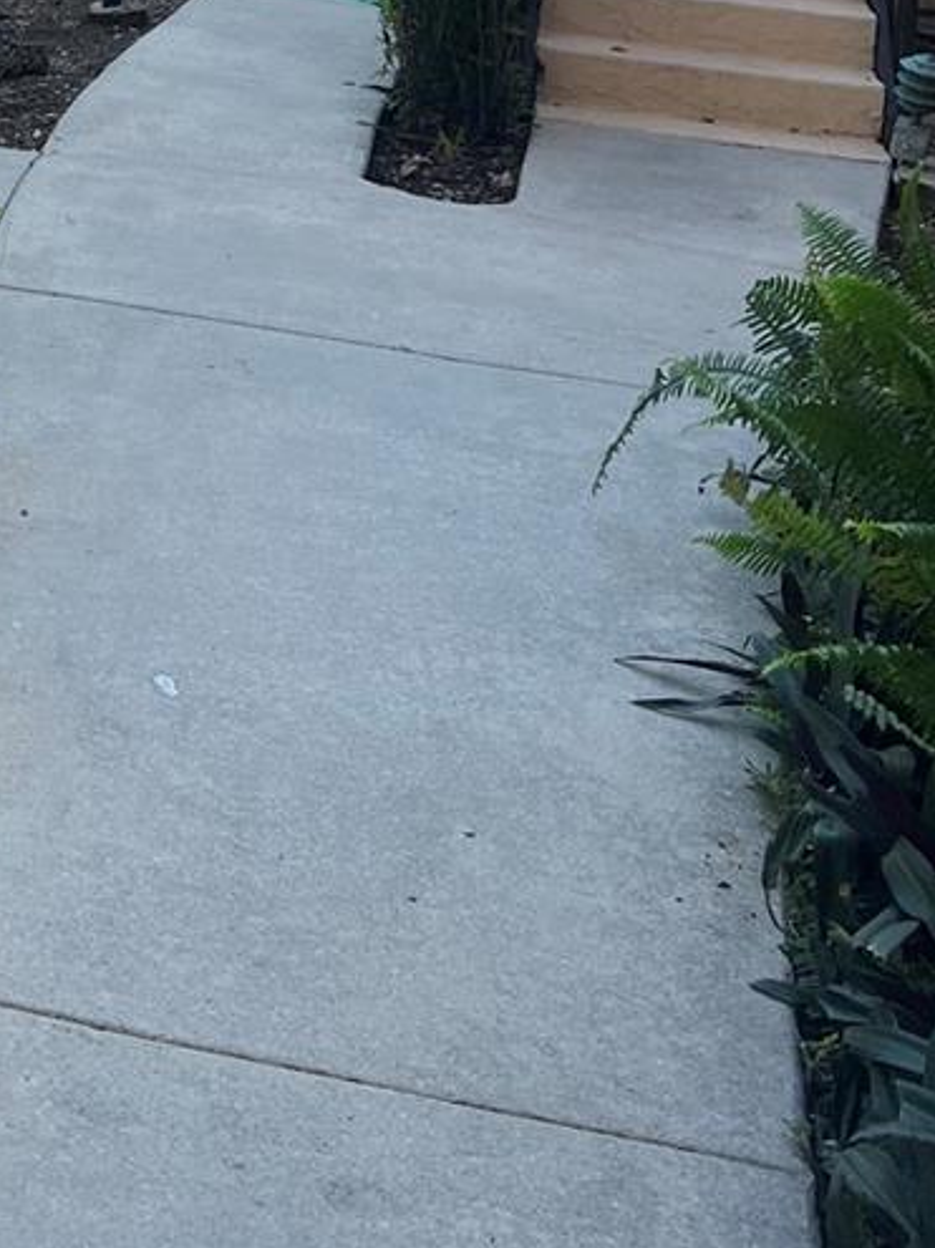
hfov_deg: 22.1
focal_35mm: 63
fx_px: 2270
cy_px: -197
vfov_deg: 27.5
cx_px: -63
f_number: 1.5
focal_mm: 5.7
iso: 50
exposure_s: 1/1468
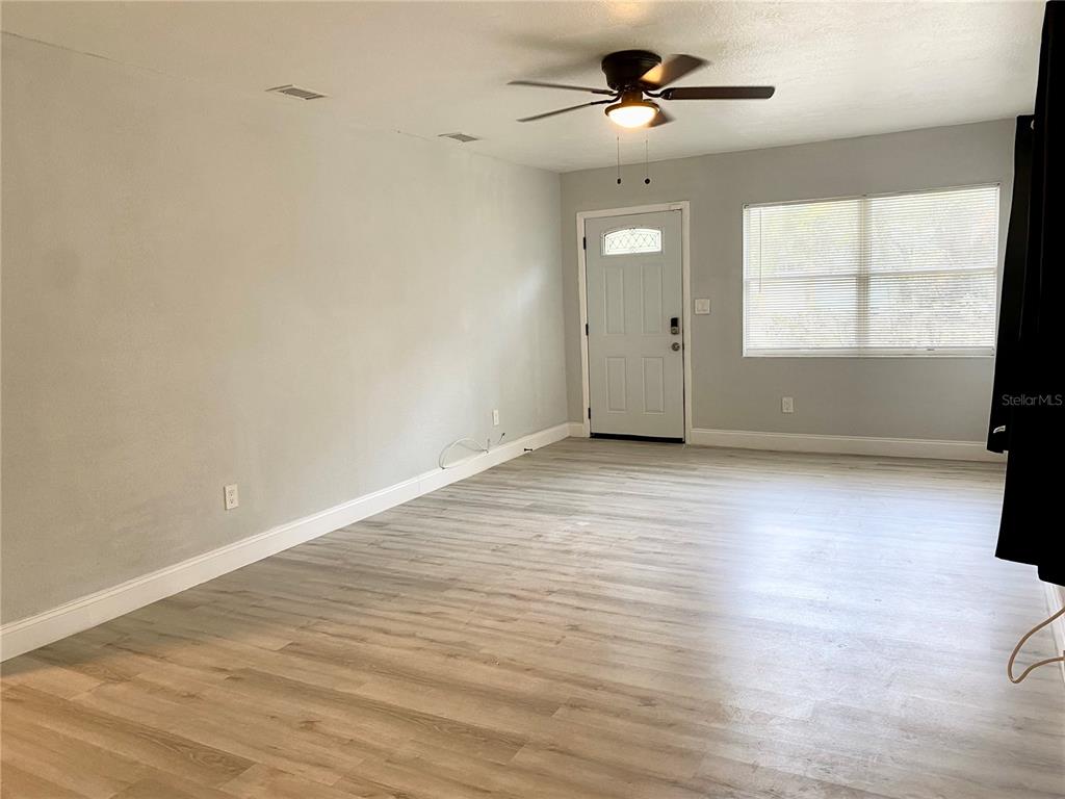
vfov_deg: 53.1
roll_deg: +2.6
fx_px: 800
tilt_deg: -8.3
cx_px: 532
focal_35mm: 26
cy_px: 400
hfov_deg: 67.3
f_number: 1.8
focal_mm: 4.25
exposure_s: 1/60
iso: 80
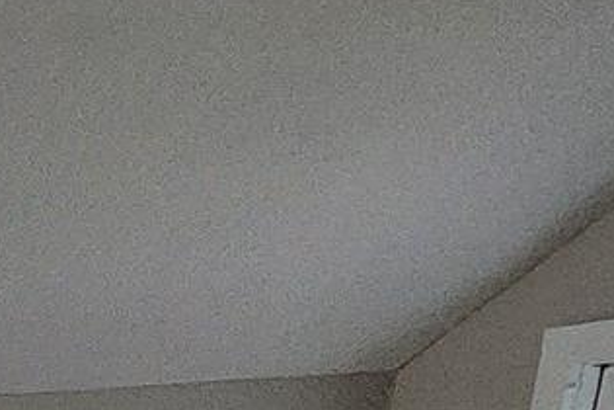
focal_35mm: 88
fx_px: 1501
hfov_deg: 13.5
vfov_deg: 12.4
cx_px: -990
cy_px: 976
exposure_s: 1/40
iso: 320
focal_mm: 2.2
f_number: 2.2
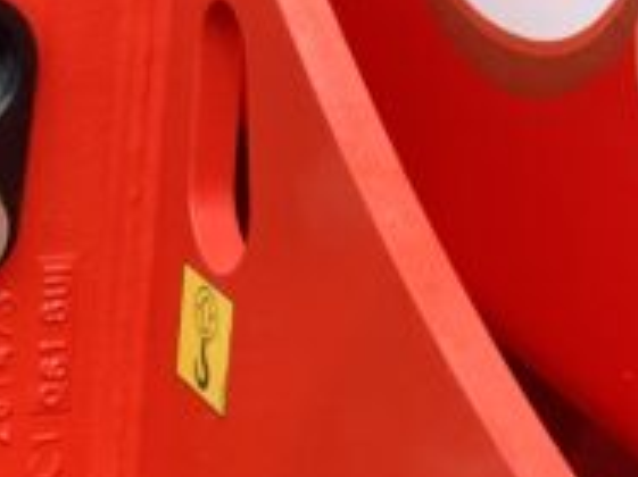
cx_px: -38
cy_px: 692
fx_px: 2929
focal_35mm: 159
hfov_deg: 12.3
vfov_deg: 9.1
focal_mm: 3
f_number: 1.8
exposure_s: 1/303
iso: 16
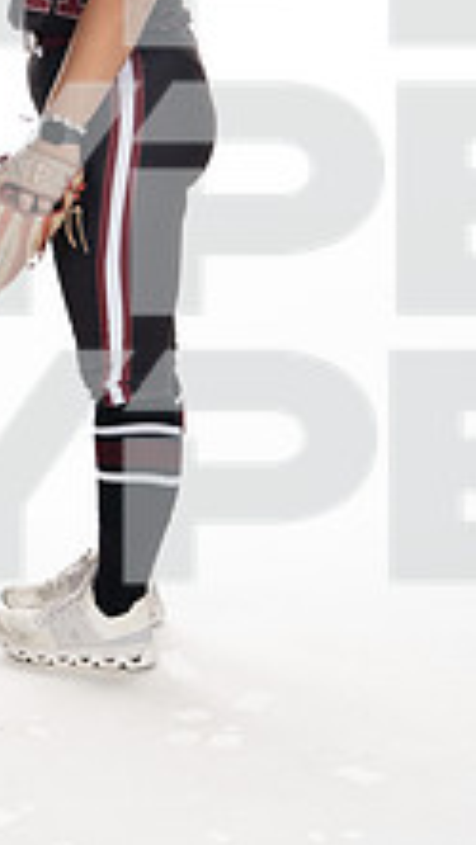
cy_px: 202
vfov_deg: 20.4
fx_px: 2332
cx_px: 88
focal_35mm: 104
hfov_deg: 11.6
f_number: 6.3
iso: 400
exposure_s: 1/250
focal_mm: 49
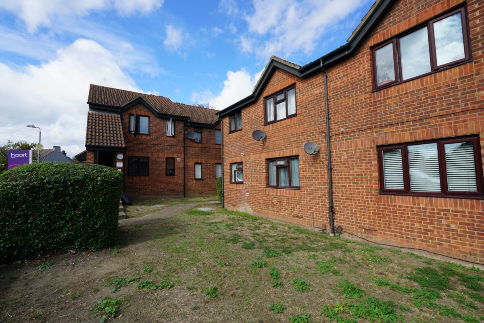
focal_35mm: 16
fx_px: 215
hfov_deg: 96.7
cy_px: 162
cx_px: 242
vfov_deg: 73.8
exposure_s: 1/80
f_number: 13
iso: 100
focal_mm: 16
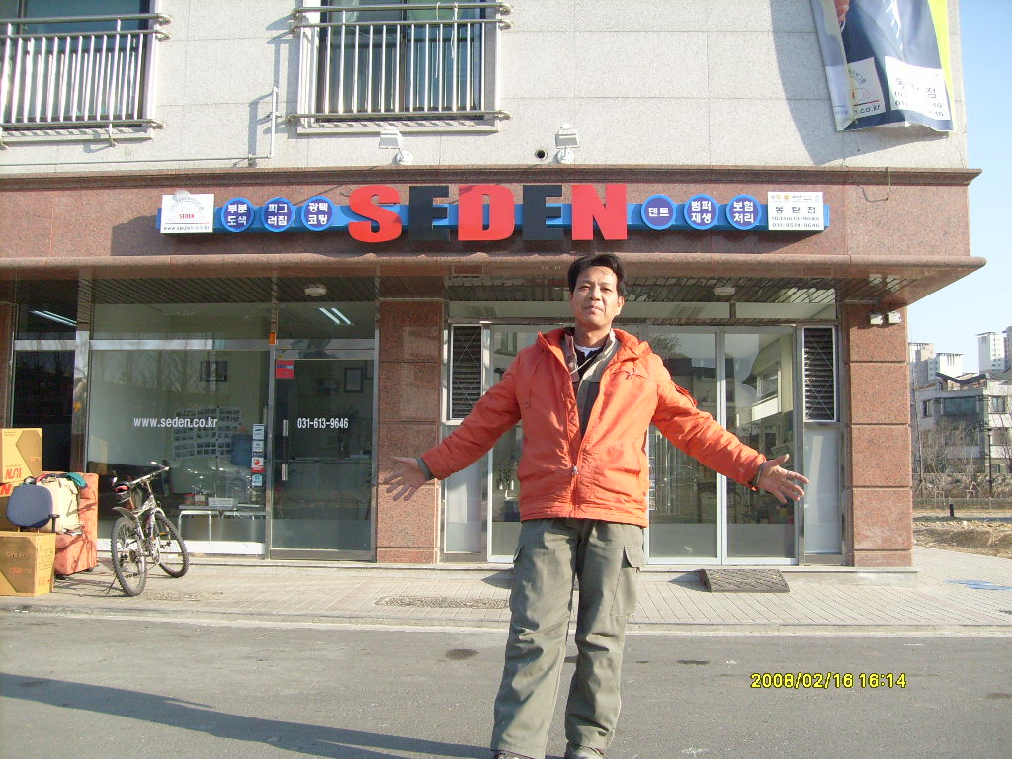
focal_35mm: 35
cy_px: 380
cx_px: 506
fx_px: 1023
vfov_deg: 40.7
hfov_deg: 52.6
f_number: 7.1
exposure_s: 1/125
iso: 80
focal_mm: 5.8
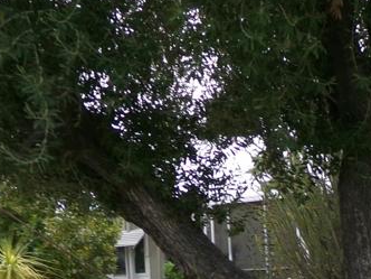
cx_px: 393
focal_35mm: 74
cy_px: 299
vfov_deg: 19.2
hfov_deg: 24.8
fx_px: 793
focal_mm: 4.3
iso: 100
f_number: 11.07
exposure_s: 1/50
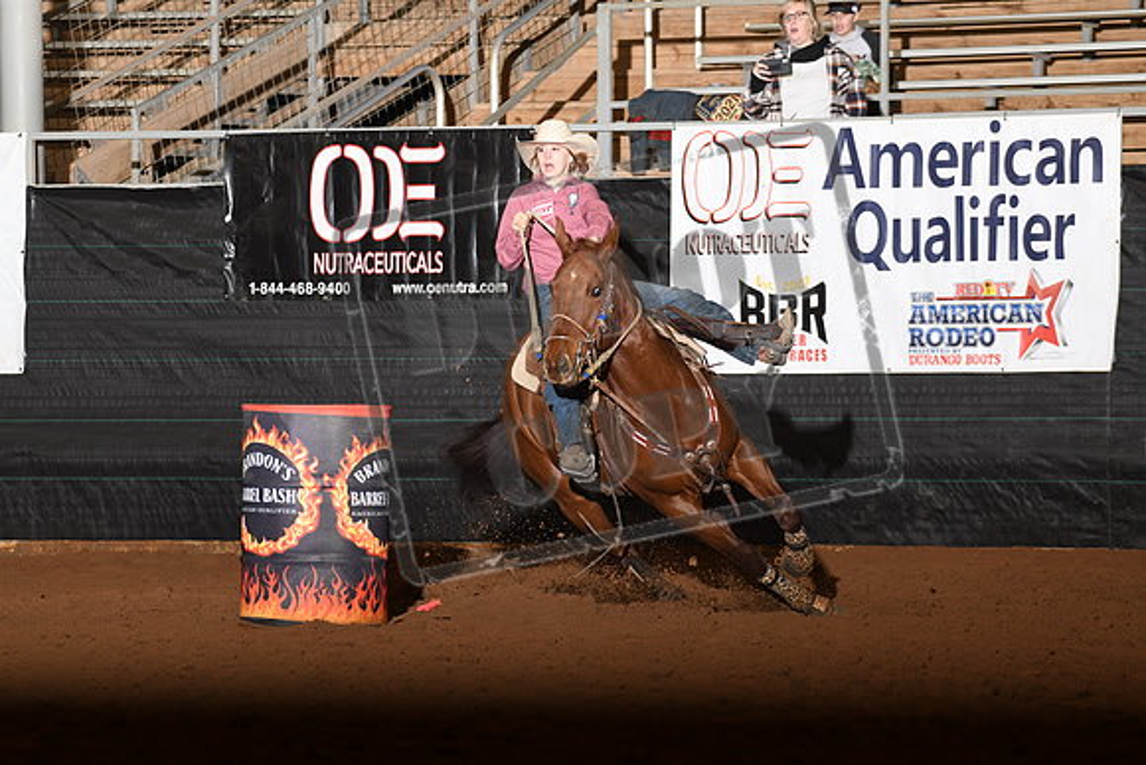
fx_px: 7641
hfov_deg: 8.6
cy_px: 382
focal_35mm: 240
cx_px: 573
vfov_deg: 5.7
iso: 1000
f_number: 5.6
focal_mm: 240
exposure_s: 1/250
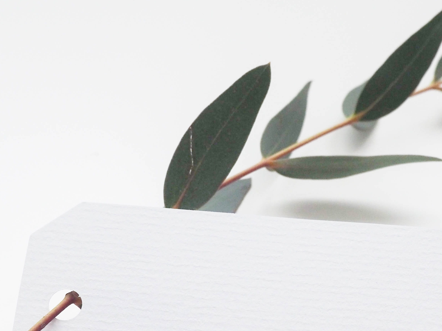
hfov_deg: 22.2
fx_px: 1124
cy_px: 245
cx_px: 273
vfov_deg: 16.7
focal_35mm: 88
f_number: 6.3
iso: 800
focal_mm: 22
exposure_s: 1/60
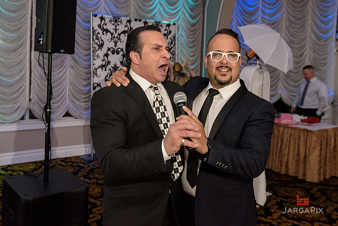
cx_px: 146
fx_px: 341
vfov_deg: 36.4
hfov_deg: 52.6
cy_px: 85
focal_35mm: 36
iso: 2500
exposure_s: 1/125
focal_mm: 29
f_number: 4
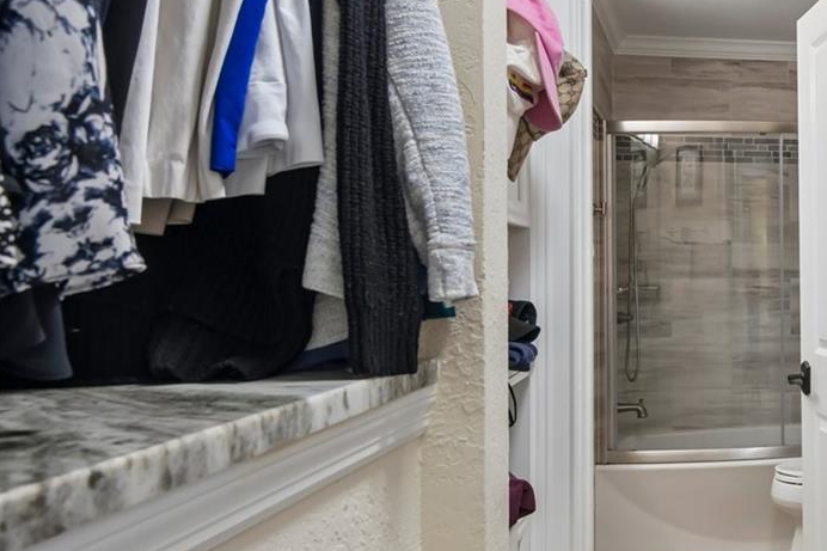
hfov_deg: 41.9
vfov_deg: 35.9
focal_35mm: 37
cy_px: 262
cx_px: 895
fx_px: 850
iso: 400
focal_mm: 16
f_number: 8
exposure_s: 1/5
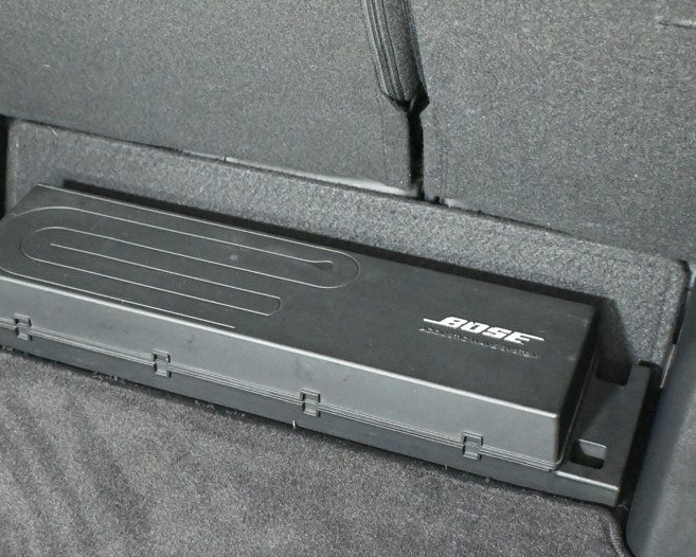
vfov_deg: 26.7
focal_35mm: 57
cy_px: 307
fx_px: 1174
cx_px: 320
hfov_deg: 33.0
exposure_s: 1/15
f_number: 4.5
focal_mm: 26
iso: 12800
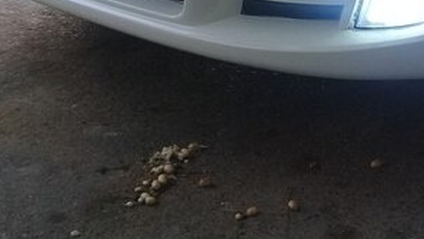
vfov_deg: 15.3
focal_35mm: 75
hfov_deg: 27.0
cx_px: 398
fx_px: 843
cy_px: -78
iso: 50
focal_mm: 3.3
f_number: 2.2
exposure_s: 1/106
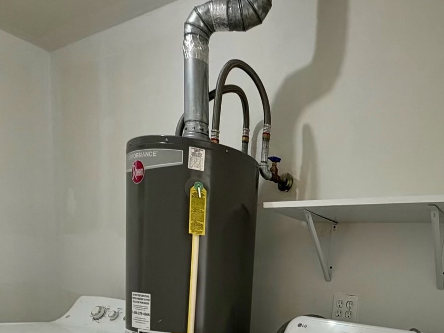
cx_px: 317
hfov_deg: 52.3
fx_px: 436
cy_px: 373
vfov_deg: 35.3
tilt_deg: -10.8
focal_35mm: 34
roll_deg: -5.5
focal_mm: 2.22
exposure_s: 1/120
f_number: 2.2
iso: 200
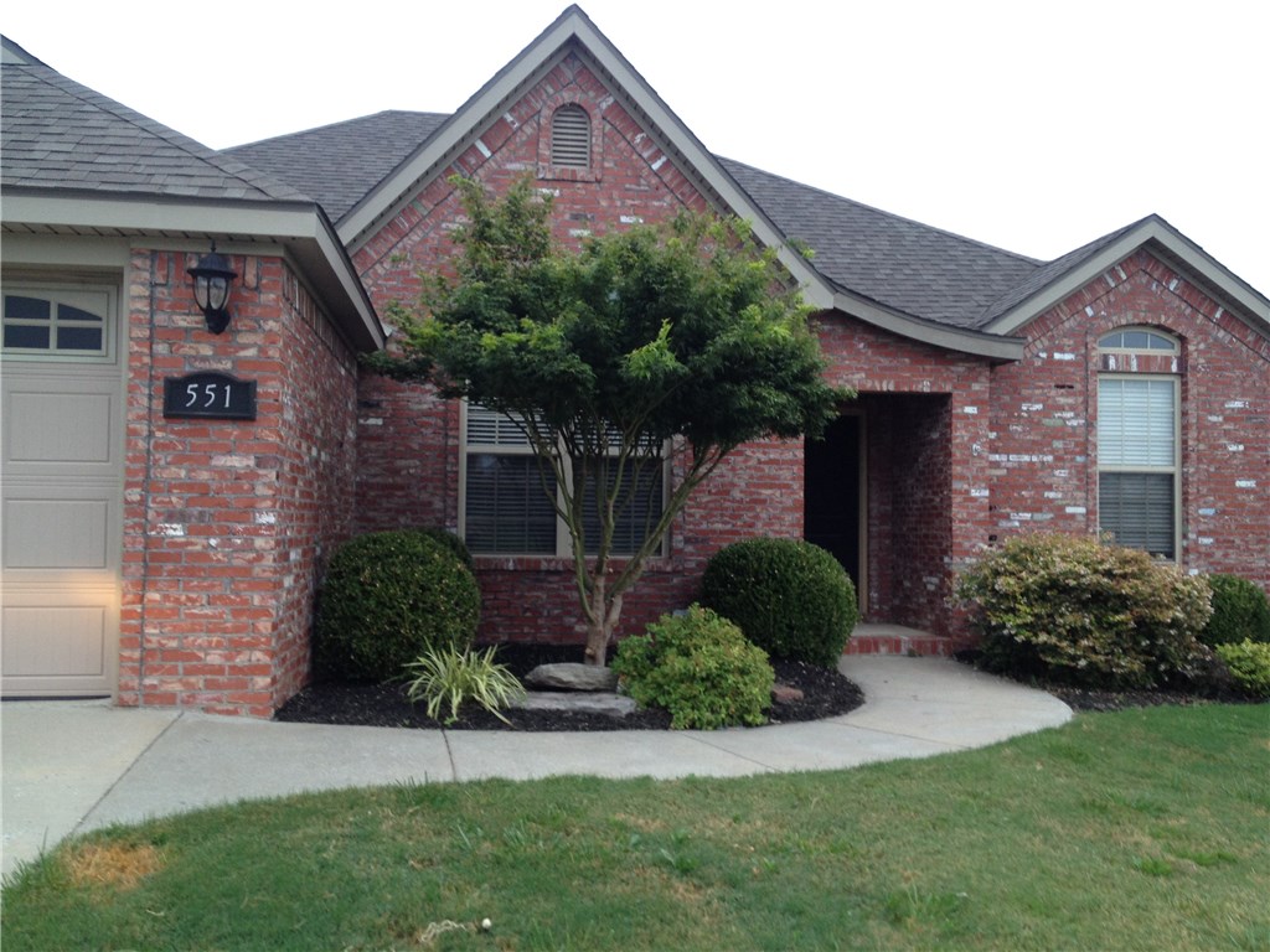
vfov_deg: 40.7
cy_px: 476
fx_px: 1284
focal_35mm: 35
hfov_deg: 52.6
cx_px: 635
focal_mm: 4.28
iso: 64
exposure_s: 1/40
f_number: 2.4
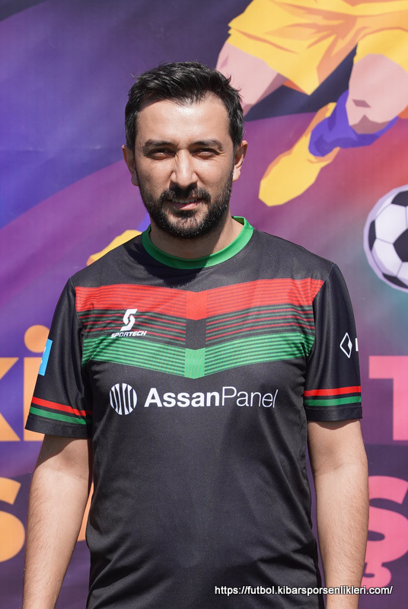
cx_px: 204
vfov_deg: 15.5
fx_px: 2236
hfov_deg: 10.4
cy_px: 304
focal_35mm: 132
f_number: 4.5
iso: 100
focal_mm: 88
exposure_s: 1/640
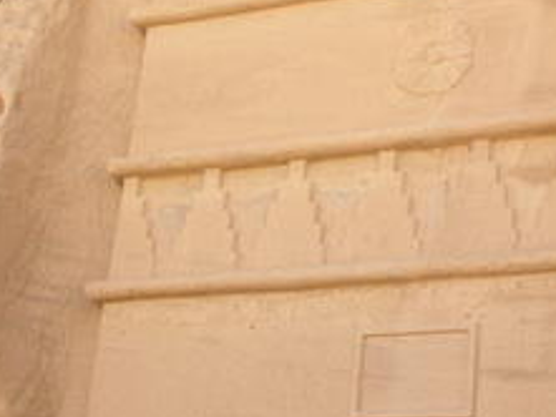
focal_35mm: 104
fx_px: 1671
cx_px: 413
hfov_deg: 18.8
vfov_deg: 14.1
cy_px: 36
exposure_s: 1/90.3
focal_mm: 7.7
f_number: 3.5
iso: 50
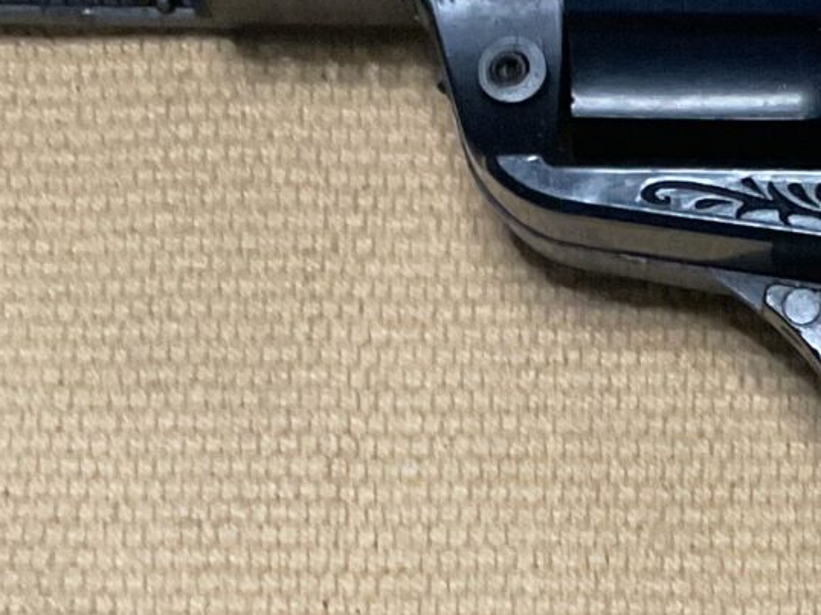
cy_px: 482
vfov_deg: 10.7
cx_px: 725
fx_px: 3272
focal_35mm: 138
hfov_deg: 14.2
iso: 200
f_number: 1.8
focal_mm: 3
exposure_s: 1/60
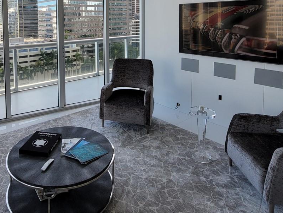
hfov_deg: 65.3
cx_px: 92
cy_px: 37
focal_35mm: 26
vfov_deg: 49.3
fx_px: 213
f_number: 2.2
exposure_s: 1/227
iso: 64
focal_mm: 2.2
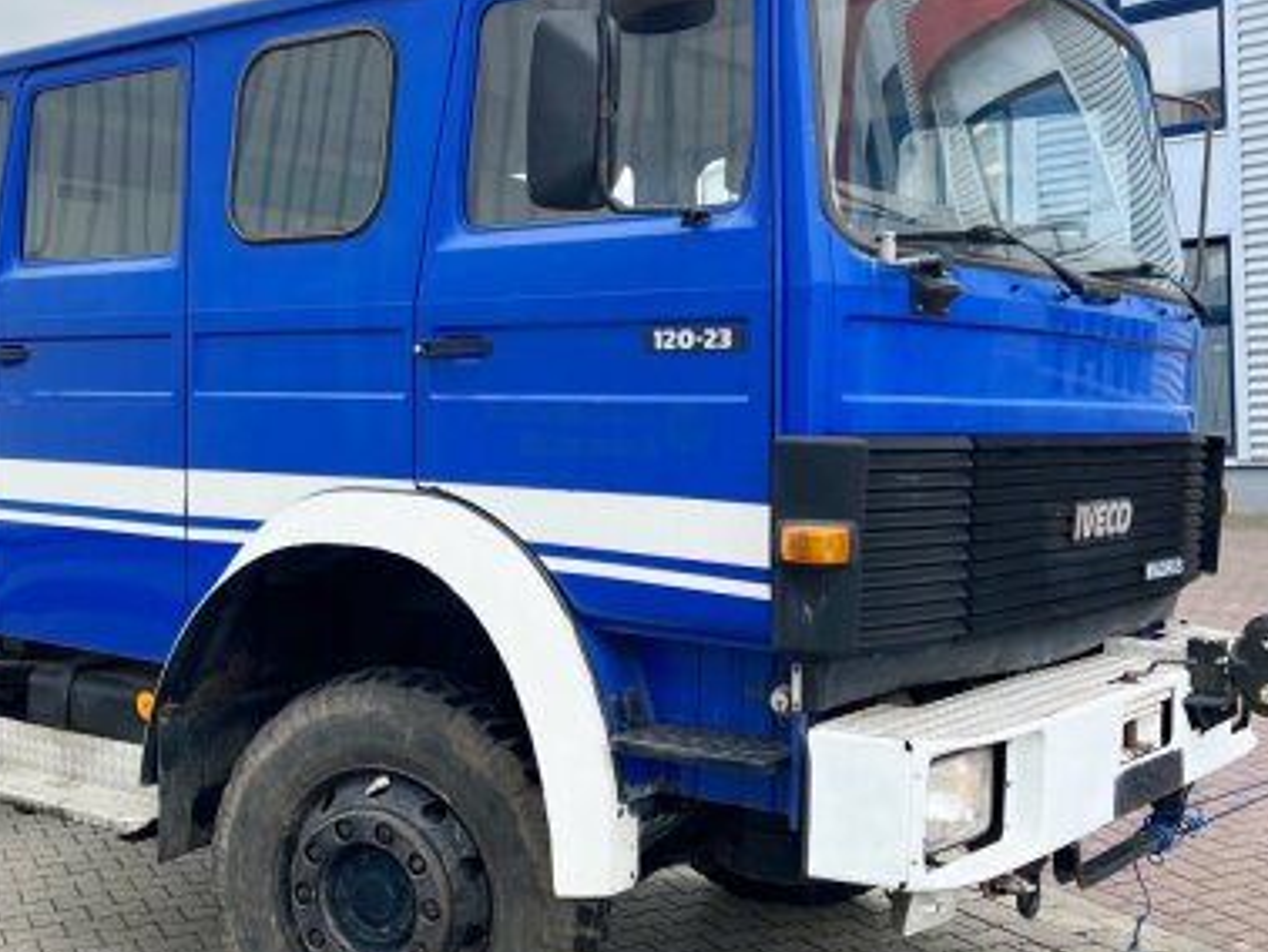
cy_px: 412
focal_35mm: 44
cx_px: 439
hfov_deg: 42.4
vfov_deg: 32.9
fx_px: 1613
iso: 50
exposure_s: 1/1171
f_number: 1.5
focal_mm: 5.7
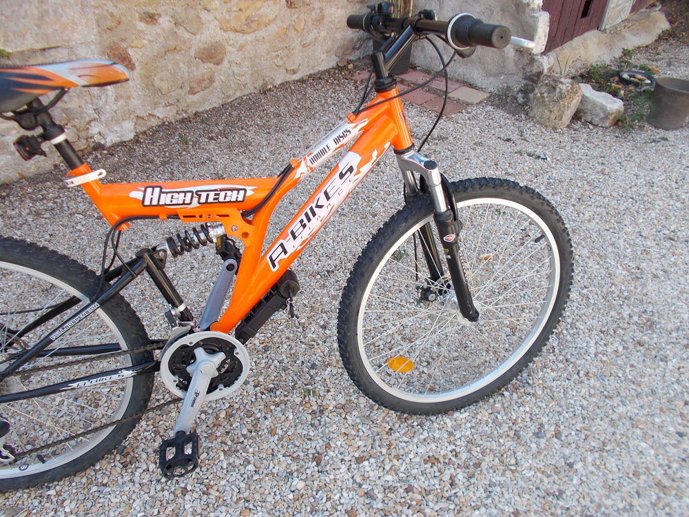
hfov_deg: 67.3
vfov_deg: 53.1
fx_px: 518
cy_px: 258
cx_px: 344
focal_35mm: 26
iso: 80
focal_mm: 4.6
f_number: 3.2
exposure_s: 1/160
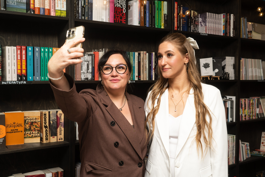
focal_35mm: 42
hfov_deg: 46.4
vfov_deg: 31.9
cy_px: 88
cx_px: 132
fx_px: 309
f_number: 4.5
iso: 160
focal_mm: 28
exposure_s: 1/160
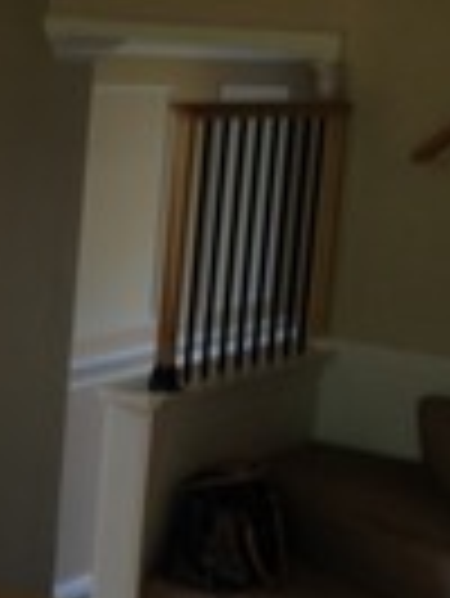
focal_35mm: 119
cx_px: -18
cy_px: 283
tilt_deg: -9.5
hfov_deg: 12.3
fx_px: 2059
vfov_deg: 16.5
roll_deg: -4.1
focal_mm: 4.12
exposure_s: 1/24
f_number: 2.4
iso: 50
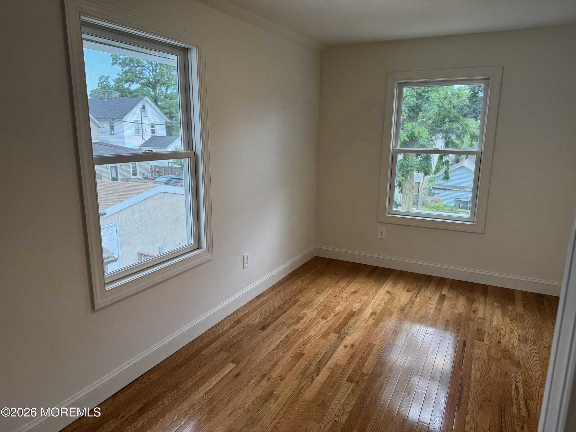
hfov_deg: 71.6
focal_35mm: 24
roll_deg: -1.0
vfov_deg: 56.8
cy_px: 216
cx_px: 288
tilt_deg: -12.6
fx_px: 399
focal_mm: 6.76
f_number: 1.78
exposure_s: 1/152
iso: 80
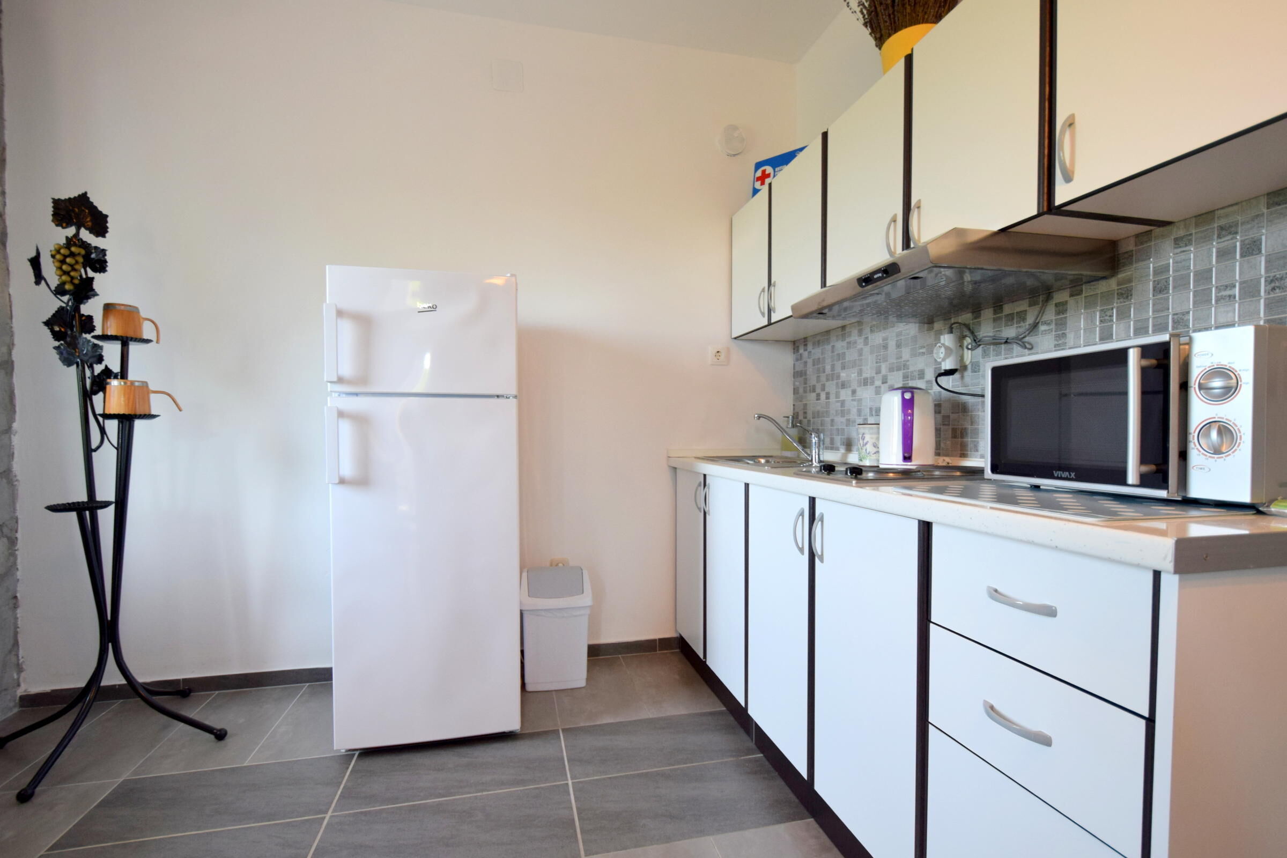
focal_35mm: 15
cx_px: 644
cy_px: 429
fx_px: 536
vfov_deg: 77.3
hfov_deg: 100.4
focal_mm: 10
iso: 800
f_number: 3.5
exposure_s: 1/200
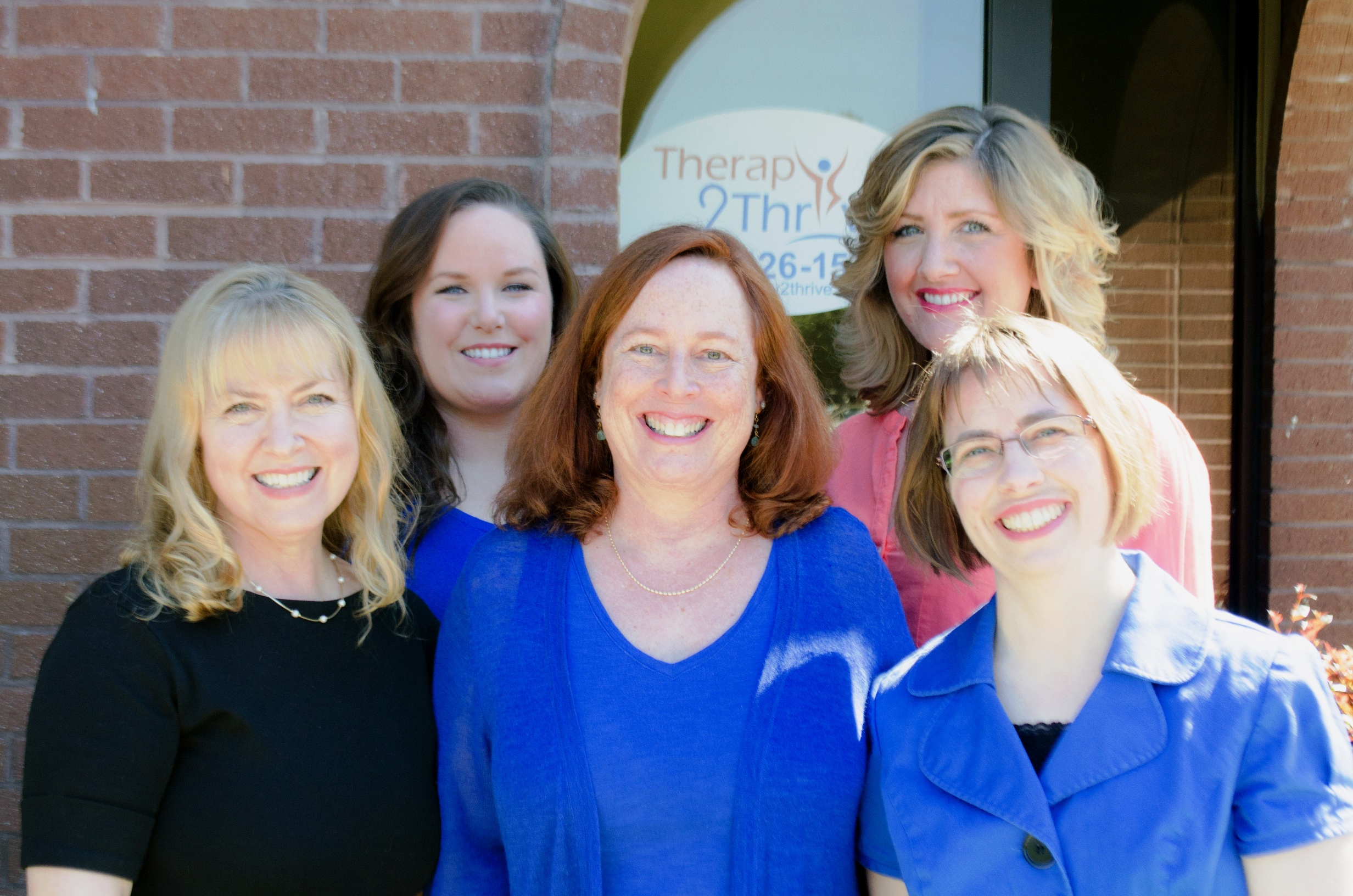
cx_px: 676
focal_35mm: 60
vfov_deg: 22.5
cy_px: 448
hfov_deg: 33.5
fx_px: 2250
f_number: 7.1
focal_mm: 40
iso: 200
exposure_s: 1/200
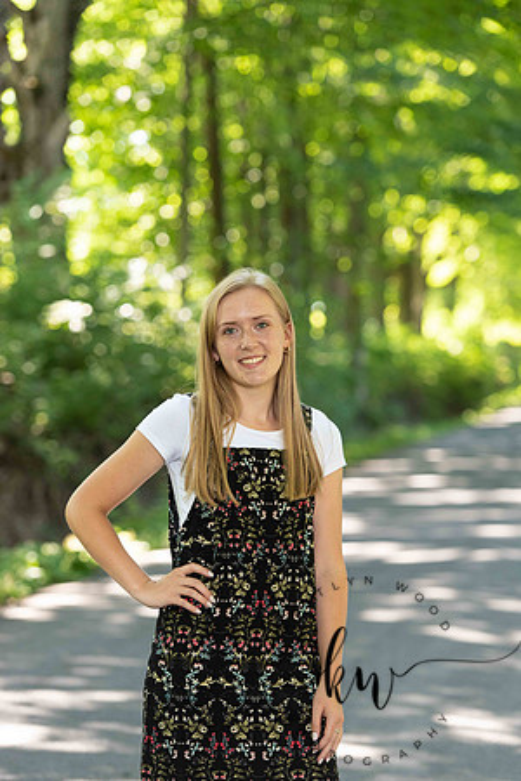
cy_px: 390
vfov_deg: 17.1
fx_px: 2605
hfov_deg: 11.4
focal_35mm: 120
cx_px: 260
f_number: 3.5
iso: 640
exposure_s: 1/200
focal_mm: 120
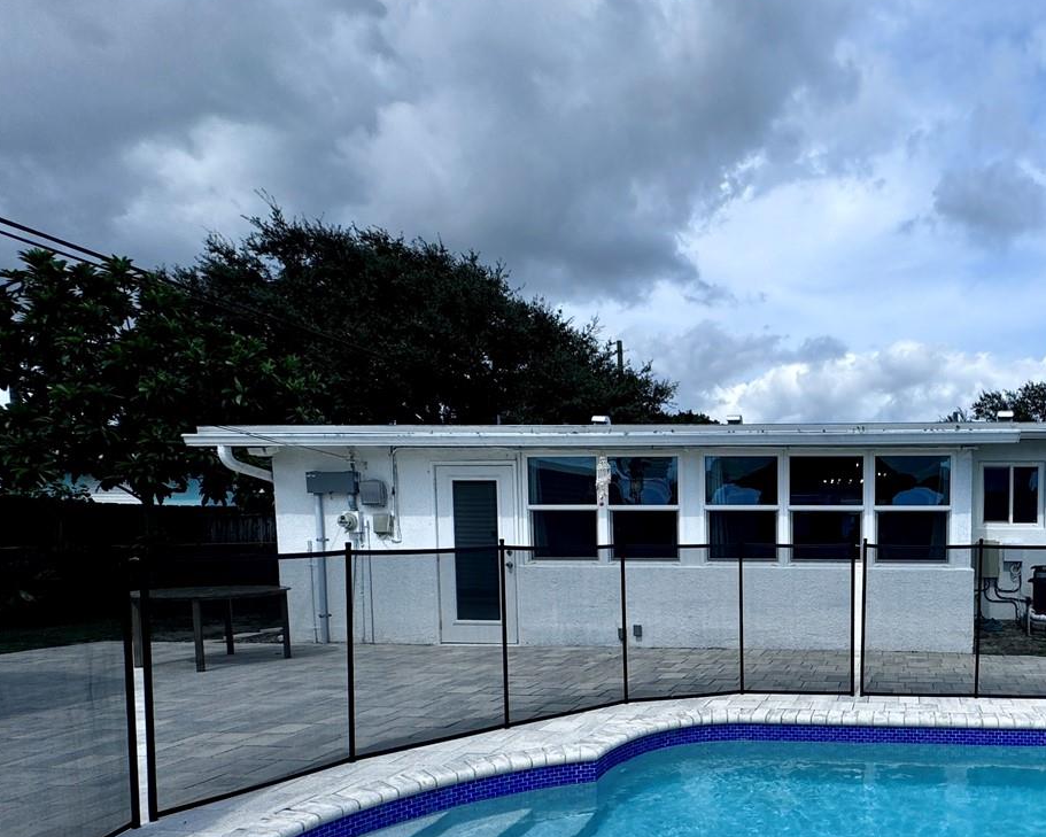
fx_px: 743
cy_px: 581
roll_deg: -0.6
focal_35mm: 24
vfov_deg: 57.0
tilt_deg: -5.1
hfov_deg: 63.4
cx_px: 855
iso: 50
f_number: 2.2
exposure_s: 1/2770
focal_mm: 2.22
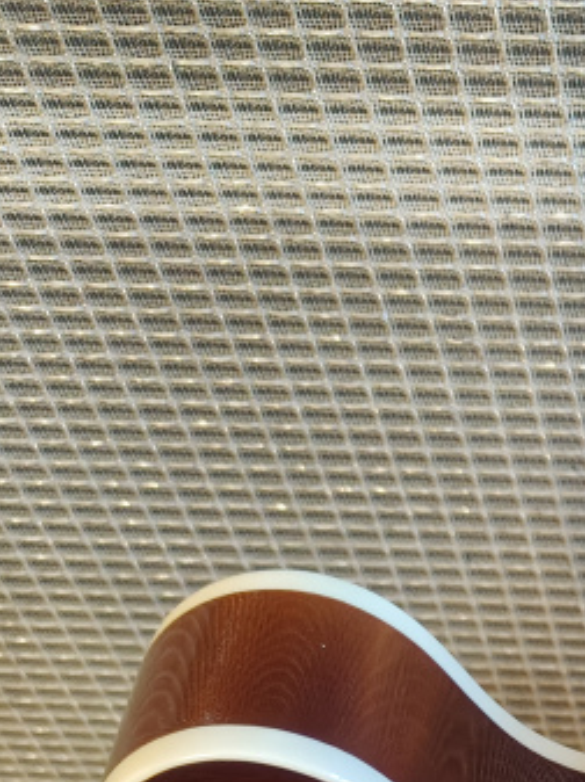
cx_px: 931
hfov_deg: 16.9
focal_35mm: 77
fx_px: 1738
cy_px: 1021
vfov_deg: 22.6
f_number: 1.8
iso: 1600
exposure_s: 1/120
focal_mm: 5.59
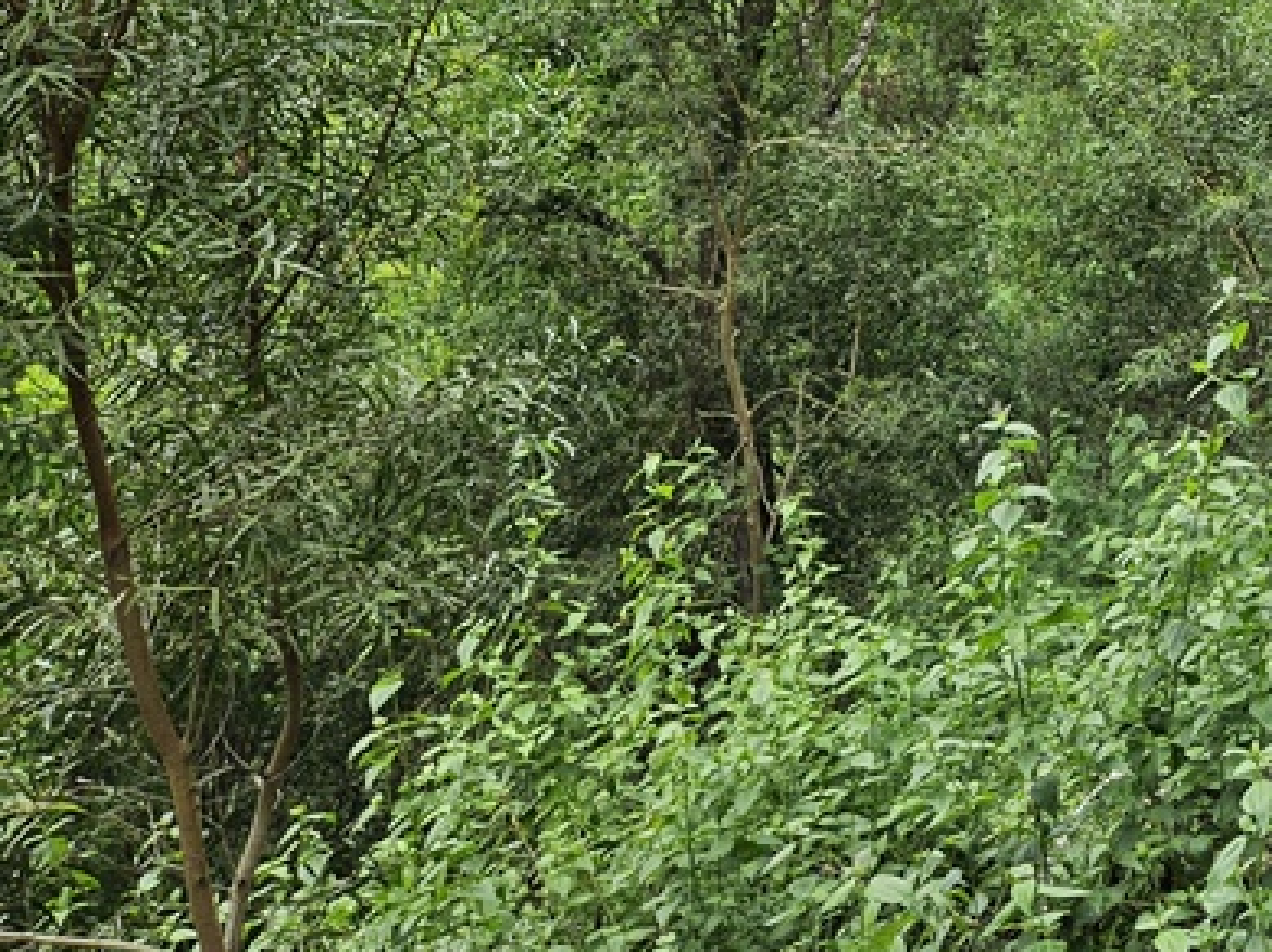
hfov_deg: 30.0
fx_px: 2167
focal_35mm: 59
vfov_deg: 22.6
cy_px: -228
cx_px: 1337
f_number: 1.8
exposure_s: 1/493
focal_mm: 5.4
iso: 25
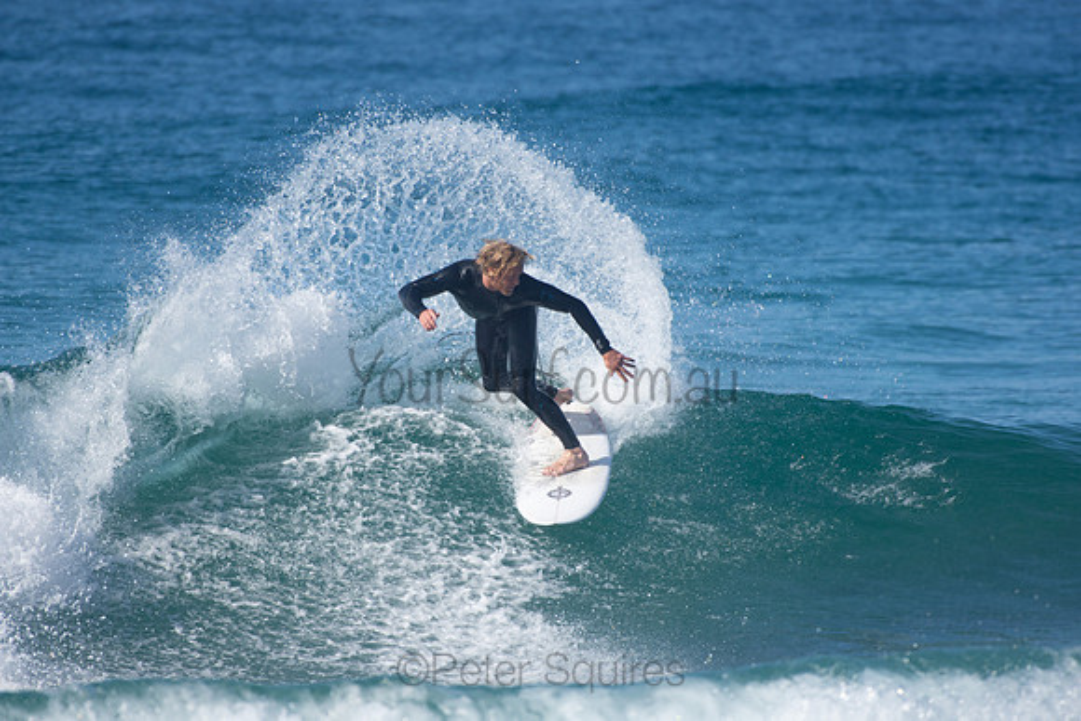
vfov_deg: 1.8
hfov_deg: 2.7
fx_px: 22525
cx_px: 540
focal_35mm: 750
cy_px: 360
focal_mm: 500
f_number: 5.6
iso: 280
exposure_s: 1/1600
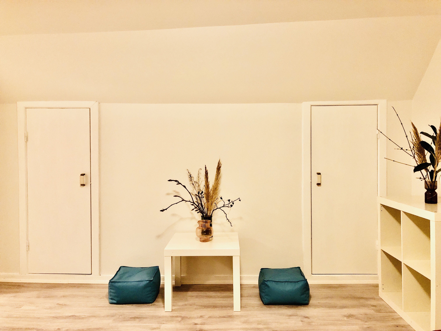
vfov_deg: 49.7
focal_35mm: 28
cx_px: 220
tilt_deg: -2.6
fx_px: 357
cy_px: 166
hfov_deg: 63.4
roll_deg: +0.4
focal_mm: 4
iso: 80
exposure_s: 1/6
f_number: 1.8
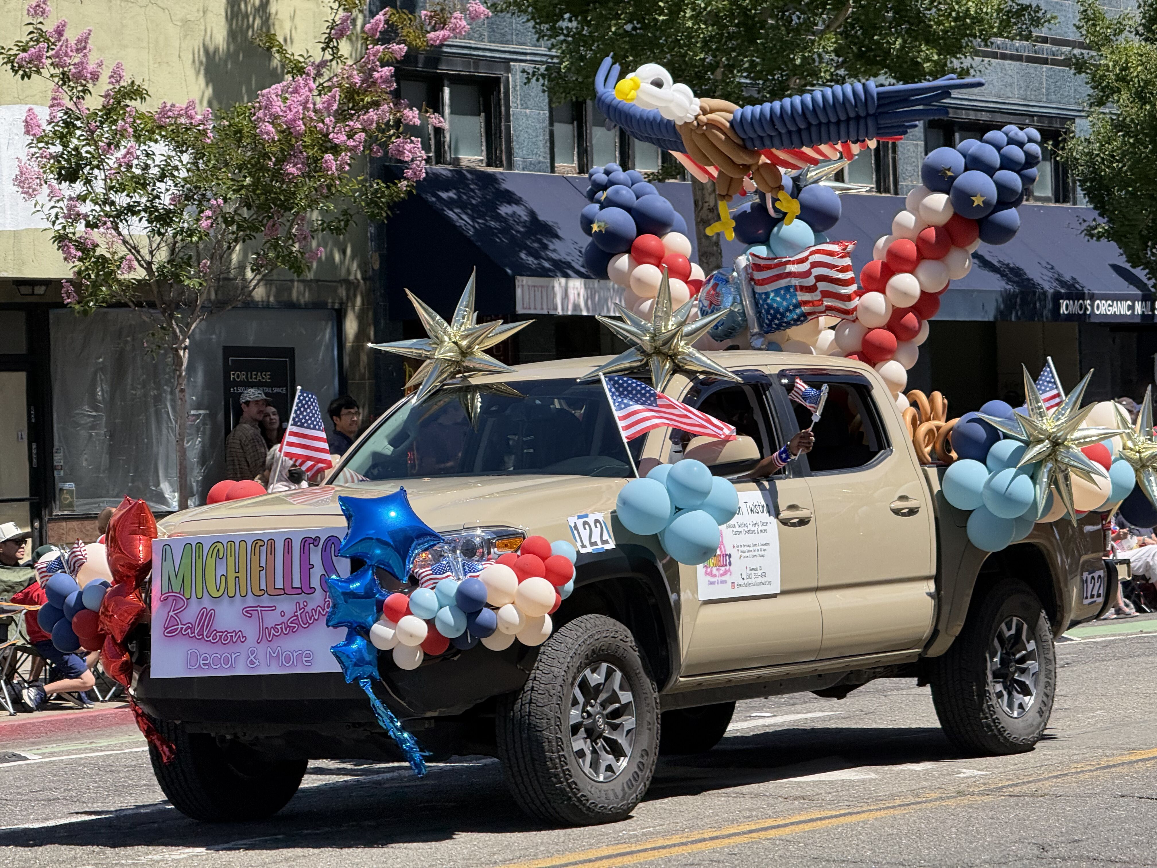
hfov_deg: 16.4
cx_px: 578
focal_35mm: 120
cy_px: 434
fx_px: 4011
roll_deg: +1.6
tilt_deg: +0.2
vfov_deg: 12.3
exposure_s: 1/1018
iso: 64
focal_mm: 15.66
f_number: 2.8
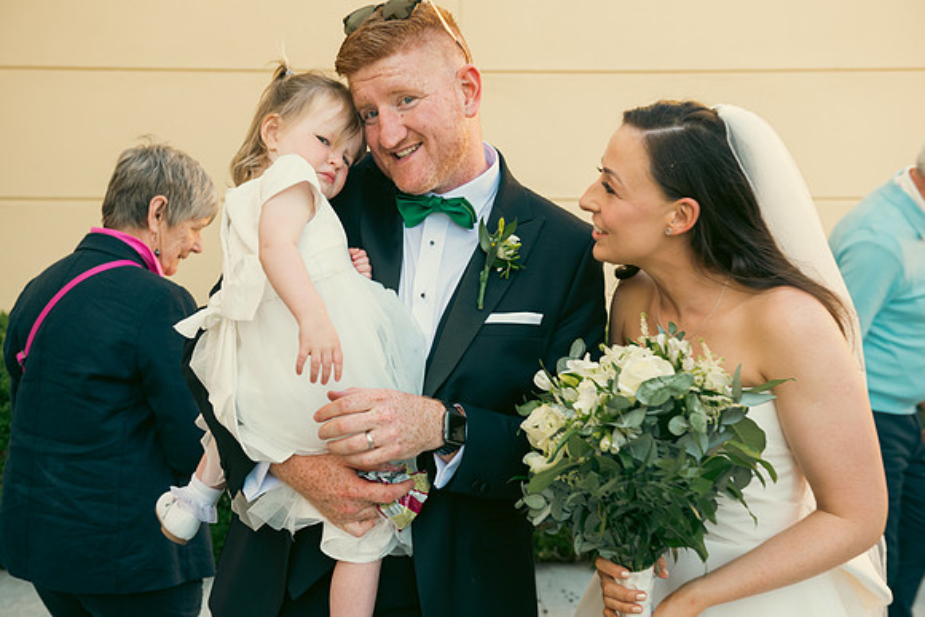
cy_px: 308
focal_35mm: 45
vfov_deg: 29.9
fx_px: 1156
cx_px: 462
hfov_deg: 43.6
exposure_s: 1/200
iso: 200
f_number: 5
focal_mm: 45
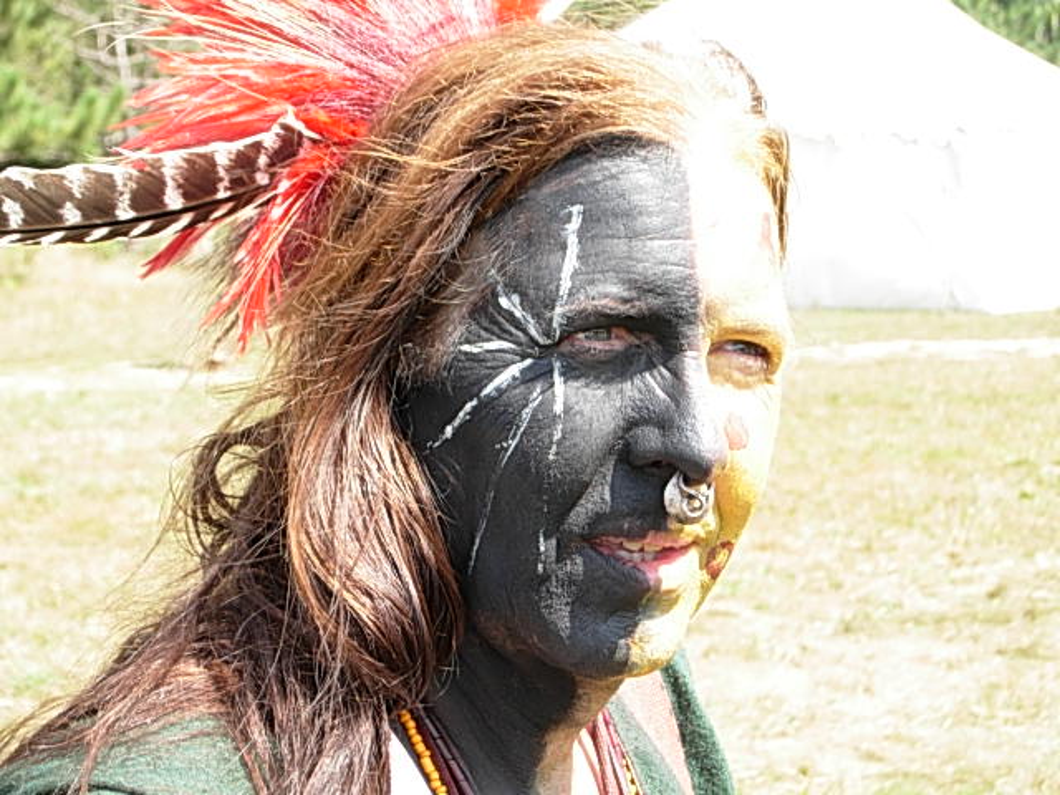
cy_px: 398
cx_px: 530
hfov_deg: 19.1
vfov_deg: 14.4
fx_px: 3154
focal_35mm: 103
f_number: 5.2
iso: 50
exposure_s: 1/271
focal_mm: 21.5
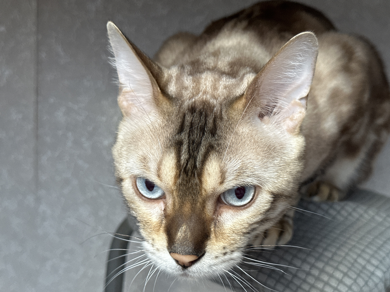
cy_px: 146
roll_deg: -2.3
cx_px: 195
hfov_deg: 39.7
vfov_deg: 30.3
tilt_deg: -8.7
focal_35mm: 48
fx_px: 541
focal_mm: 6.86
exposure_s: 1/60
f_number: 1.78
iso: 200
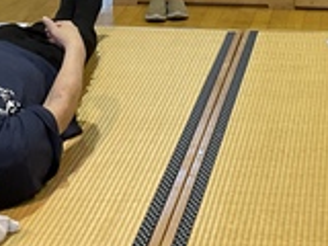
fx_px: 1033
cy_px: -12
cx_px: 330
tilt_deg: -15.2
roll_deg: -0.3
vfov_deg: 13.4
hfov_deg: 17.6
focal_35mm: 109
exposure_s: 1/60
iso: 80
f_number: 1.8
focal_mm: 3
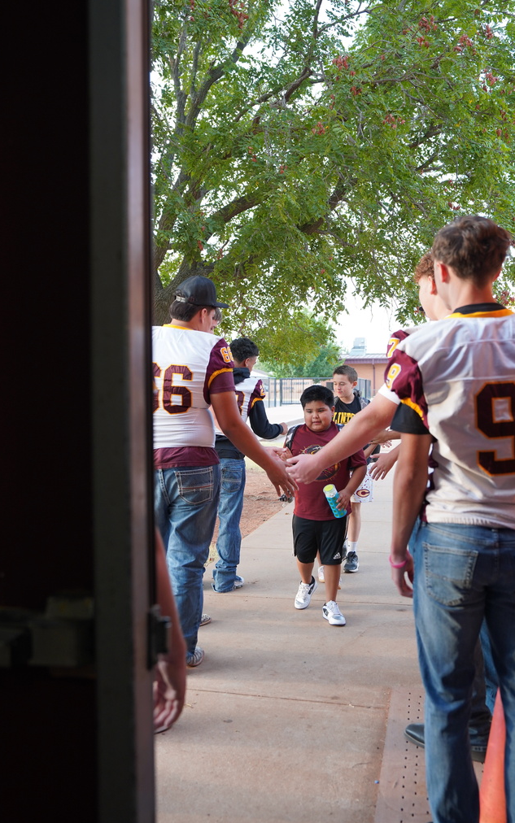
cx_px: 254
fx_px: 741
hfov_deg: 38.3
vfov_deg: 58.1
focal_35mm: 33
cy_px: 414
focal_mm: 32
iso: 500
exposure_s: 1/160
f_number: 4
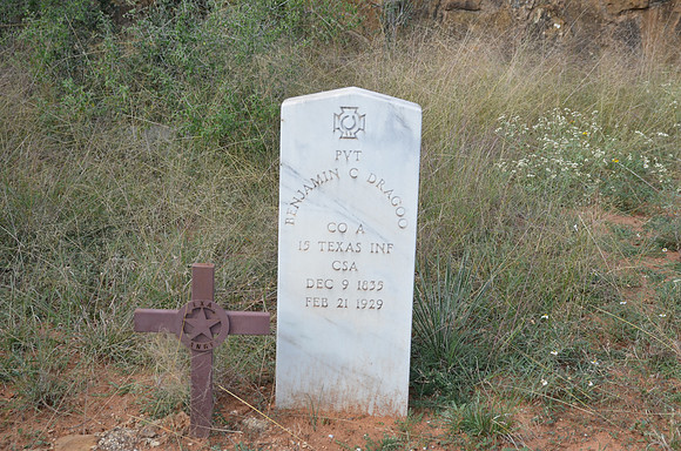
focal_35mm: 57
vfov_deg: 23.7
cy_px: 226
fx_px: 1076
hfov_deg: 35.1
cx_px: 340
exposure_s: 1/125
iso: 200
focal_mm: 38
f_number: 5.6
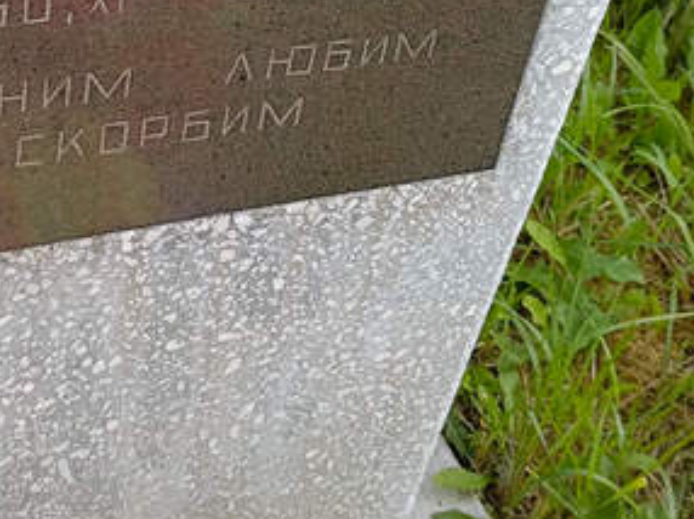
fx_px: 1402
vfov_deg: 20.1
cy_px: -39
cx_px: 209
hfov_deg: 27.6
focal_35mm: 70
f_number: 1.69
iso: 110
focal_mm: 4.76
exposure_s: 1/403
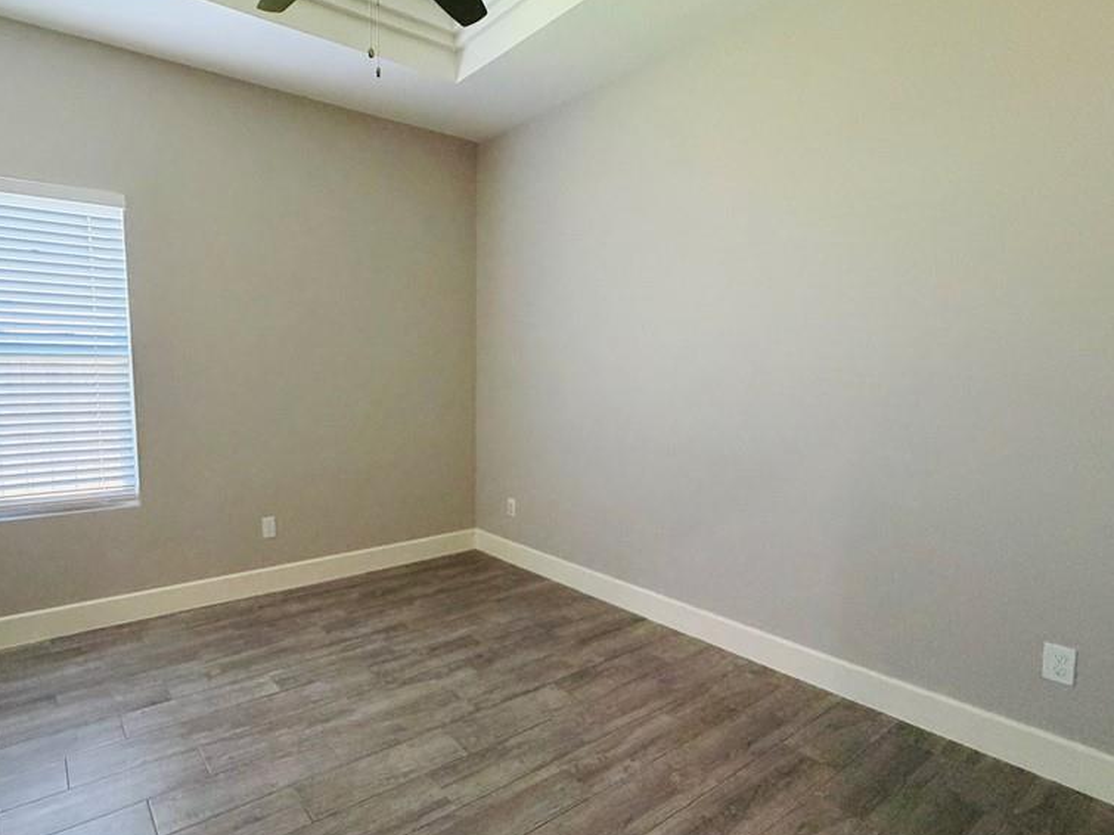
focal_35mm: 19
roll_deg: -0.1
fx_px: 611
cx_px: 441
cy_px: 431
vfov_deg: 68.7
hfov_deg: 83.6
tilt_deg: -5.6
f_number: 2.2
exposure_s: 1/60
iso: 500
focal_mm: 2.22
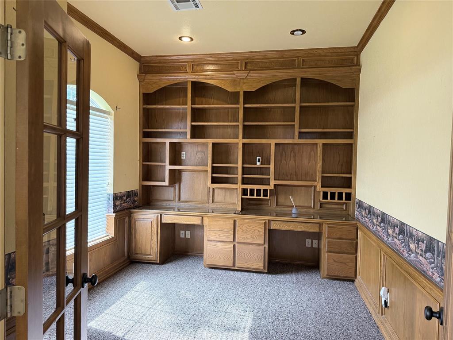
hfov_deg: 71.6
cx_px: 226
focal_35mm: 24
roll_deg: -1.0
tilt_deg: -2.1
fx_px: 314
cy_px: 170
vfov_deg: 56.8
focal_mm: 6.76
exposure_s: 1/175
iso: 200
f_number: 1.78
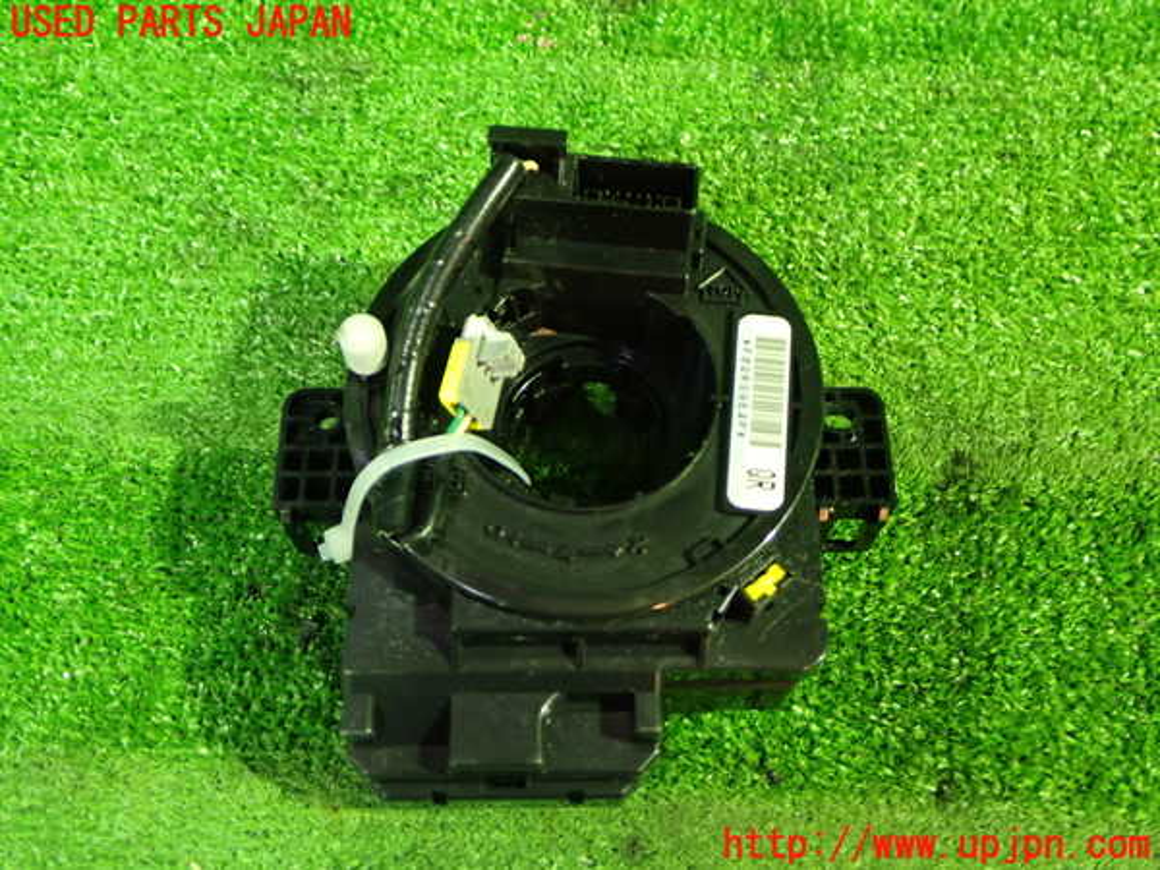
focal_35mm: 36
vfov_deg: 39.7
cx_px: 580
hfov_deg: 51.4
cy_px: 435
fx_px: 1206
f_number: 2.5
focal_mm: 6.37
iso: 800
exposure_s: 1/15
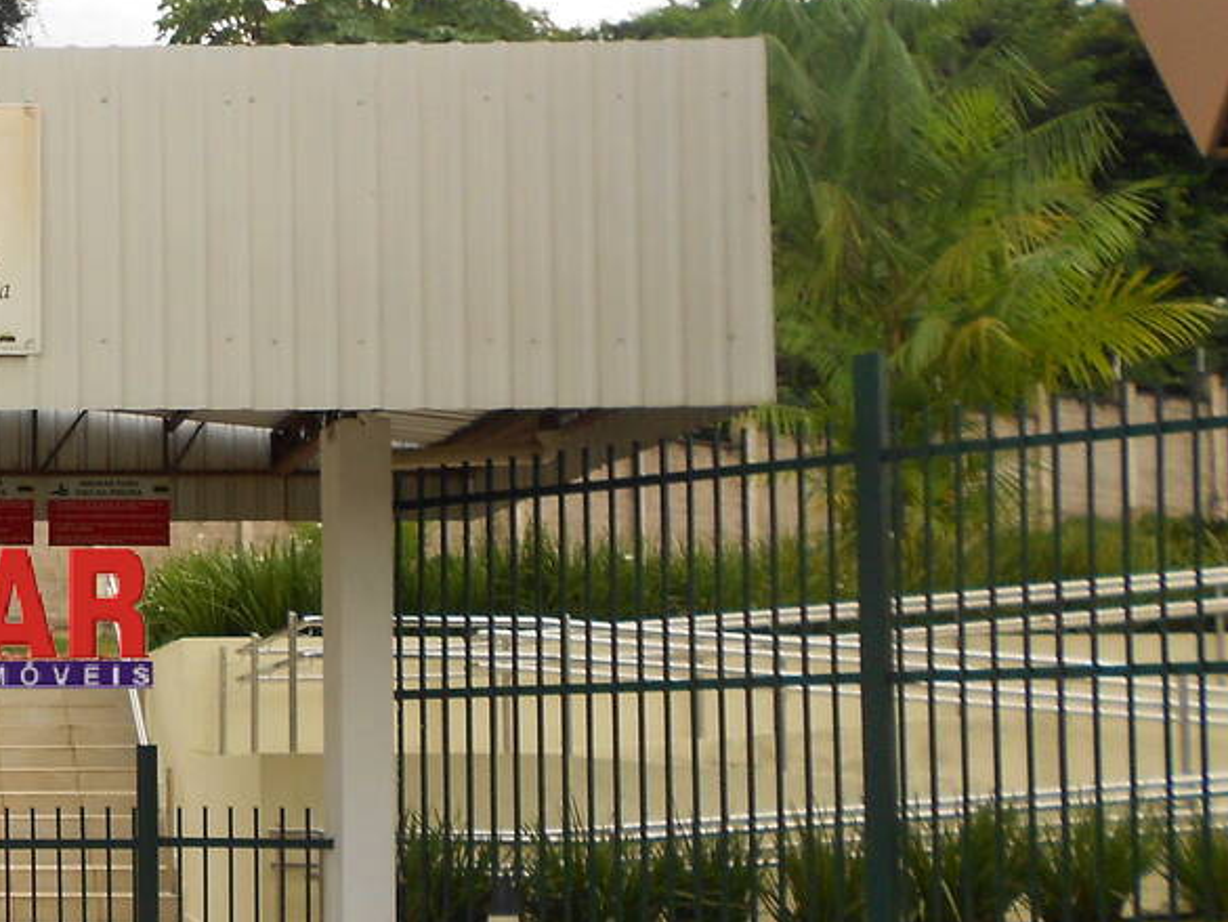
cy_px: 615
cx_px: -214
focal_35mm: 64
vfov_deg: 22.8
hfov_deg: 27.0
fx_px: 2271
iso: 80
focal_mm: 4.6
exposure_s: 1/125
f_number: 3.2
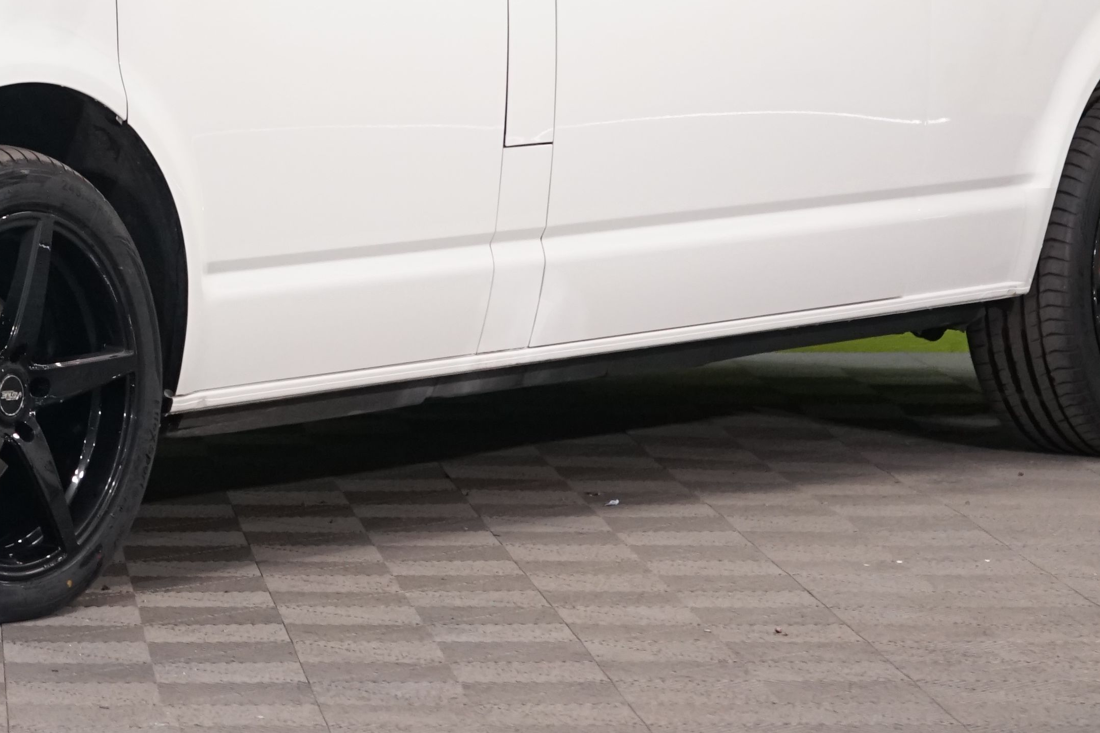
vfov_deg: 7.0
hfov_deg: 10.5
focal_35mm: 194
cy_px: -67
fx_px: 5927
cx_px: 86
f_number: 5.6
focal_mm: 70
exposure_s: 1/100
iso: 1600
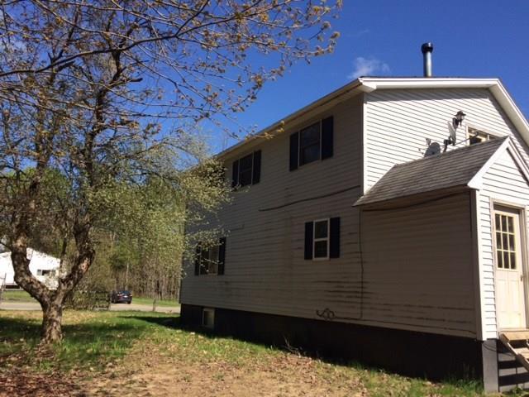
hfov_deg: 61.7
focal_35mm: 29
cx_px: 264
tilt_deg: +10.3
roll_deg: -1.4
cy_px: 198
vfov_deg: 48.2
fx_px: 443
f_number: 2.2
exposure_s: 1/1709
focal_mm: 4.15
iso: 32
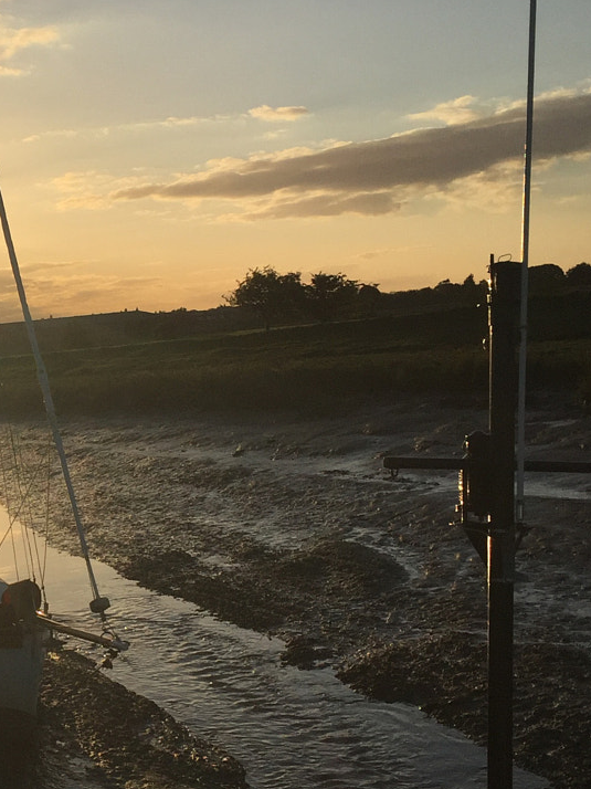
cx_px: -50
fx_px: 1481
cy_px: 520
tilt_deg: -5.3
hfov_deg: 21.5
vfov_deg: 29.6
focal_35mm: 65
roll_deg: +5.9
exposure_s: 1/4950
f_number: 2.2
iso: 32
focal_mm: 4.15
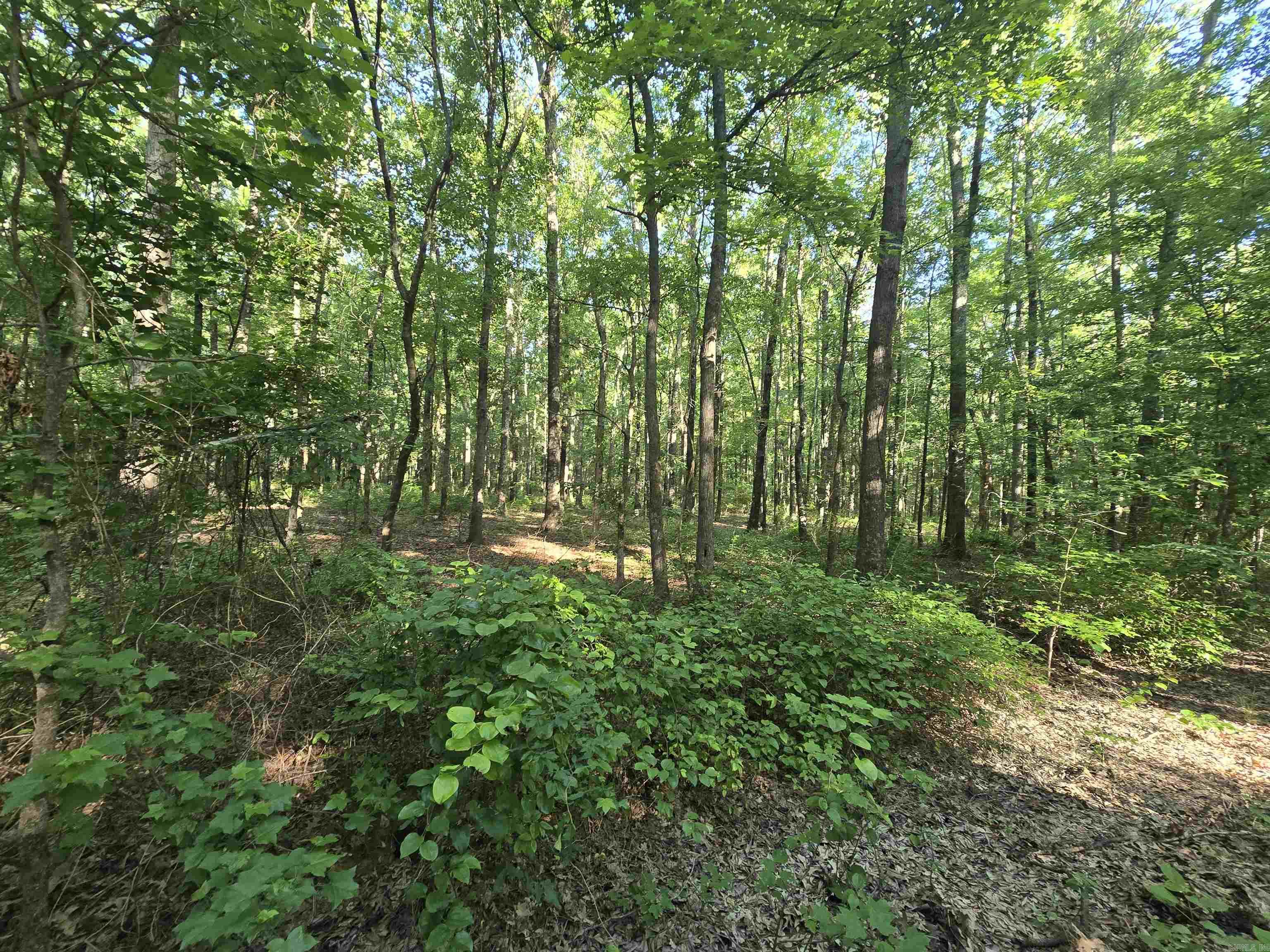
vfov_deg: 89.9
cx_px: 635
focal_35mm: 13
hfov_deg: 106.2
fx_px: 477
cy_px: 476
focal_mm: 2.2
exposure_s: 1/60
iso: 100
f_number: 2.2
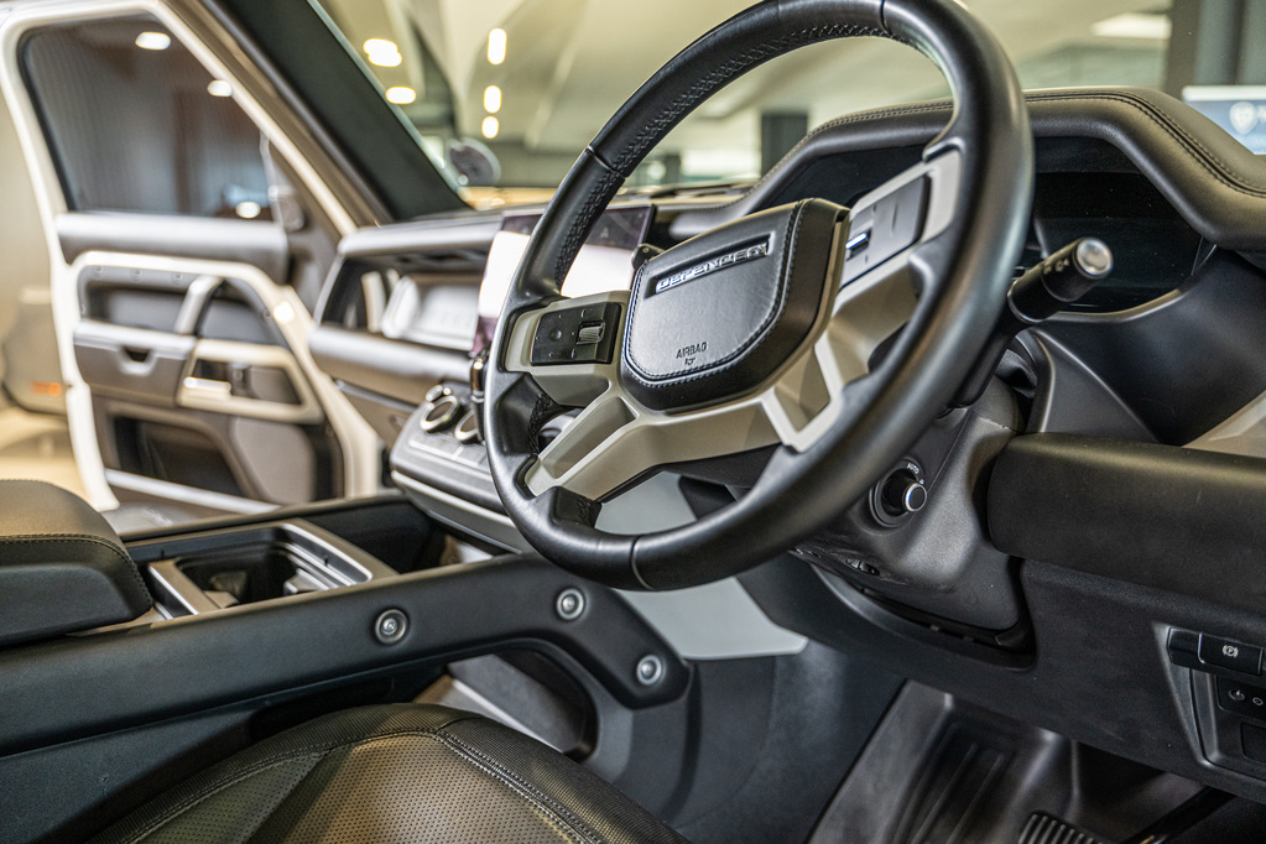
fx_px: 985
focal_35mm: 28
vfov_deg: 46.4
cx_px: 633
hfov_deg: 65.5
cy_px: 422
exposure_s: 1/125
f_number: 2.8
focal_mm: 28
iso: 800
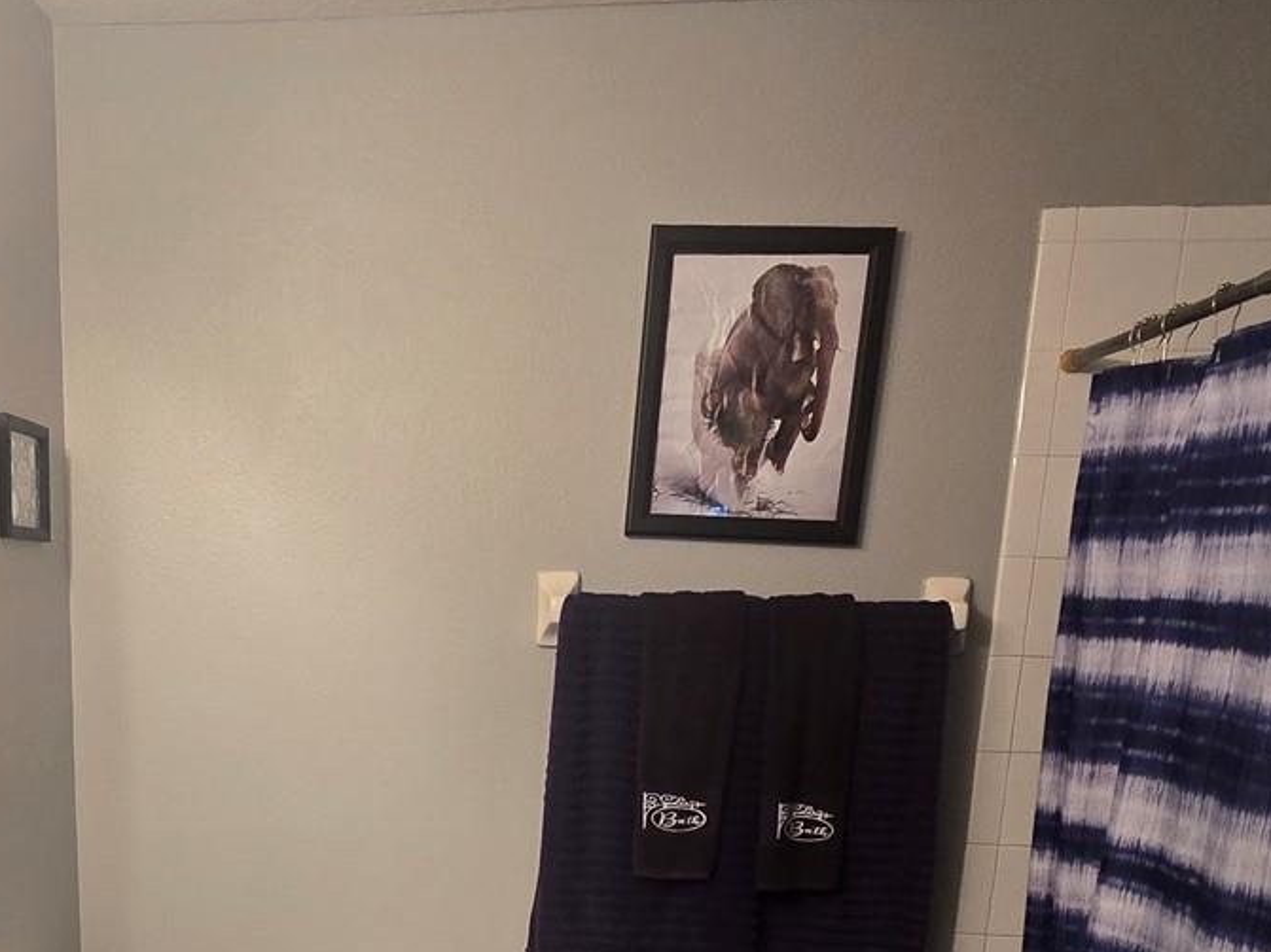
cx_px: 343
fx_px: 1138
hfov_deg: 56.0
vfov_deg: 41.9
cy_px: 852
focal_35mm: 31
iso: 160
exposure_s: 1/60
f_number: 2.2
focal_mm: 2.2
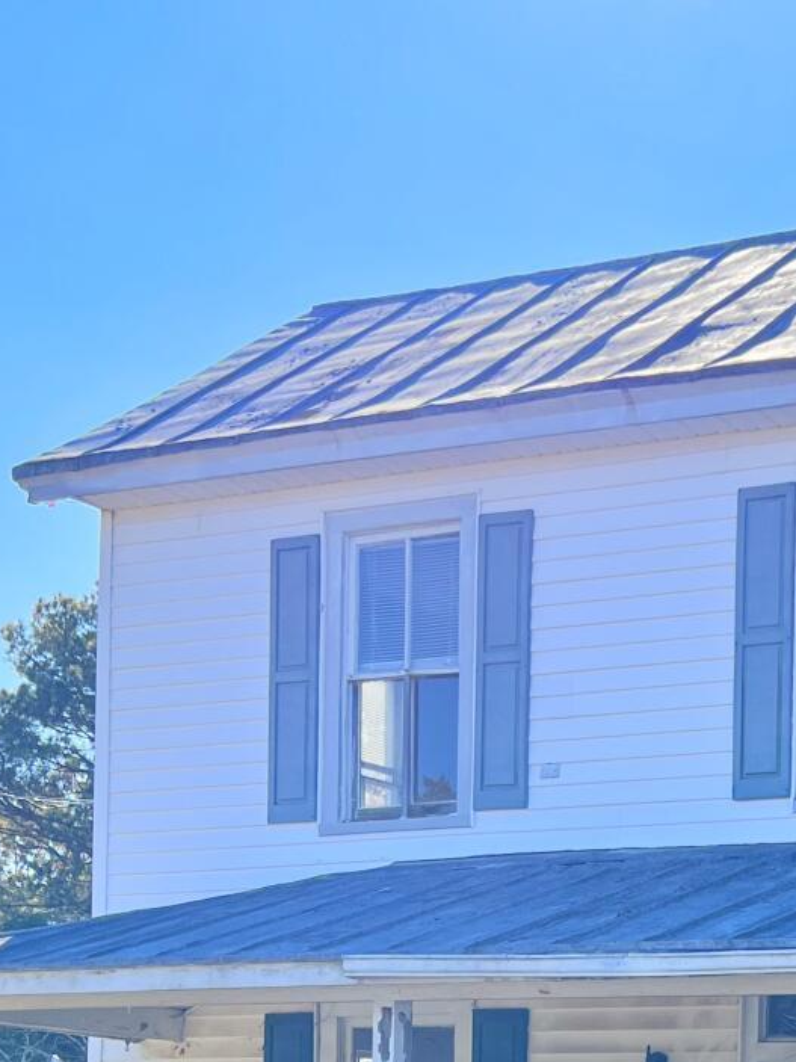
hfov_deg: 18.6
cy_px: 1171
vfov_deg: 24.5
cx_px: 1012
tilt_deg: +0.1
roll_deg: -0.1
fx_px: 2270
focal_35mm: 74
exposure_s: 1/2353
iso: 50
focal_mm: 5.7
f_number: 1.5
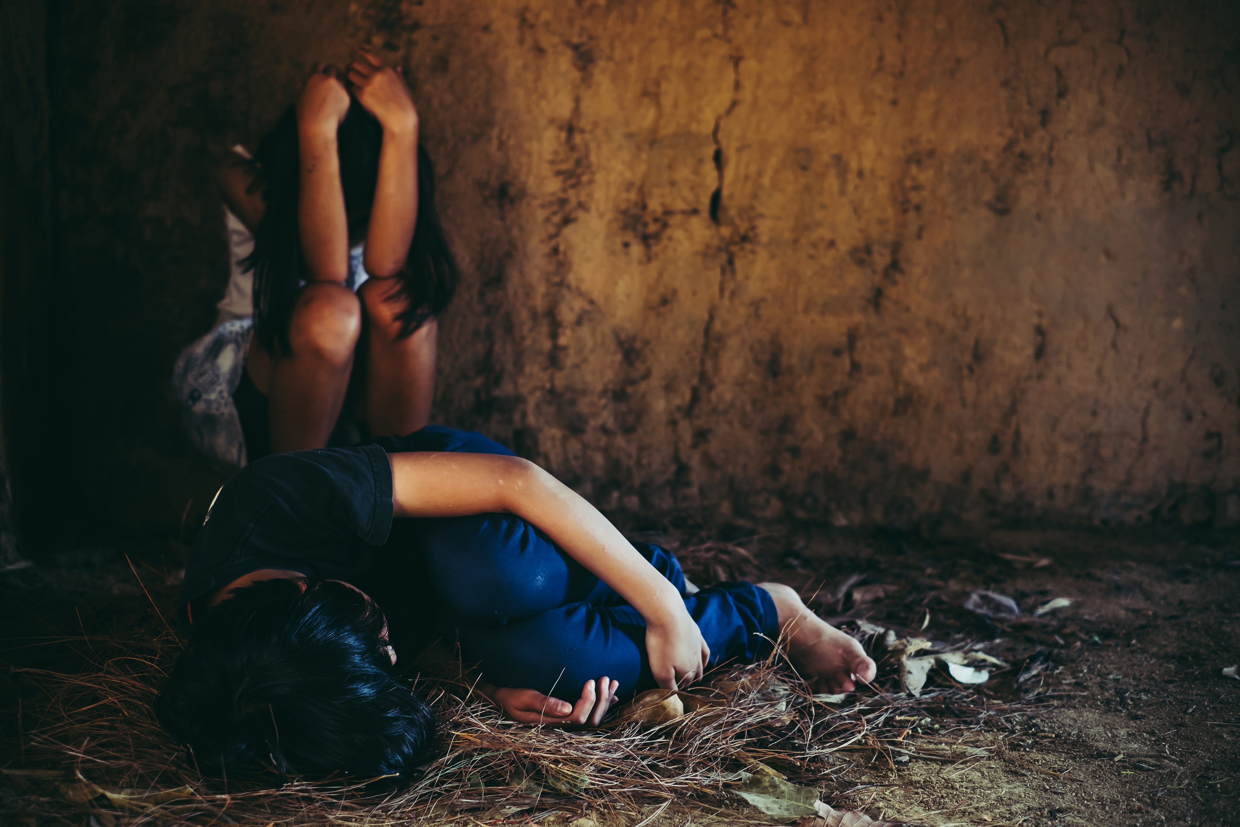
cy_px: 414
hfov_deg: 37.5
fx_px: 1825
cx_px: 620
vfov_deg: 25.5
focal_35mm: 53
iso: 320
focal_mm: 35
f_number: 2.2
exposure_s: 1/30
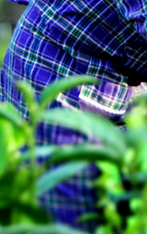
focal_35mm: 184
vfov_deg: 11.2
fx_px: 1178
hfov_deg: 7.1
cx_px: 194
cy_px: -45
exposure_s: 1/250
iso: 450
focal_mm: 42
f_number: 6.3
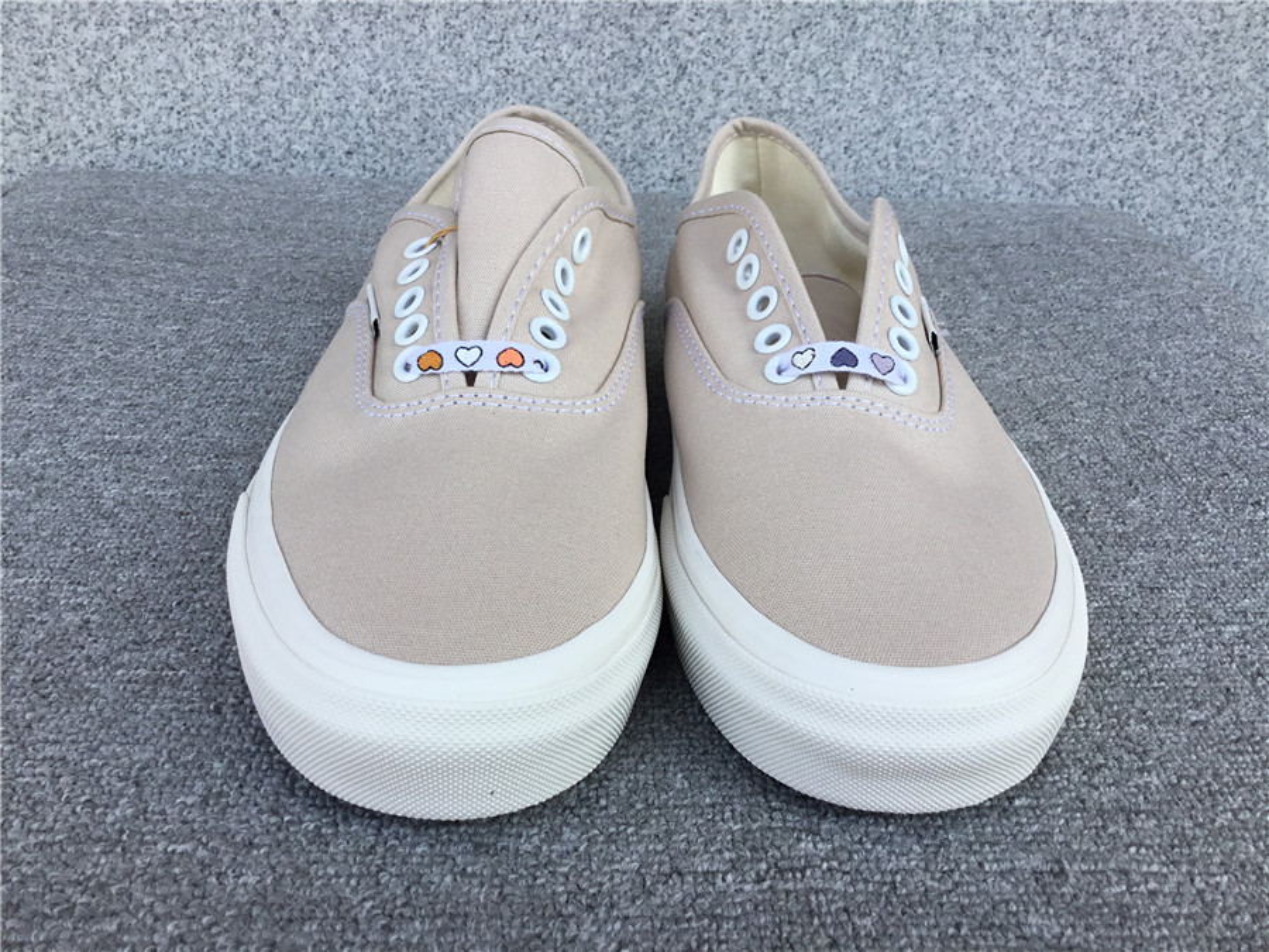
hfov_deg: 58.4
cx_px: 634
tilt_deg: -28.1
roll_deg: -2.9
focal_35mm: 31
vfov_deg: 45.4
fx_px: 1136
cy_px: 476
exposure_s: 1/418
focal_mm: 3.3
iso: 25
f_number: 2.4
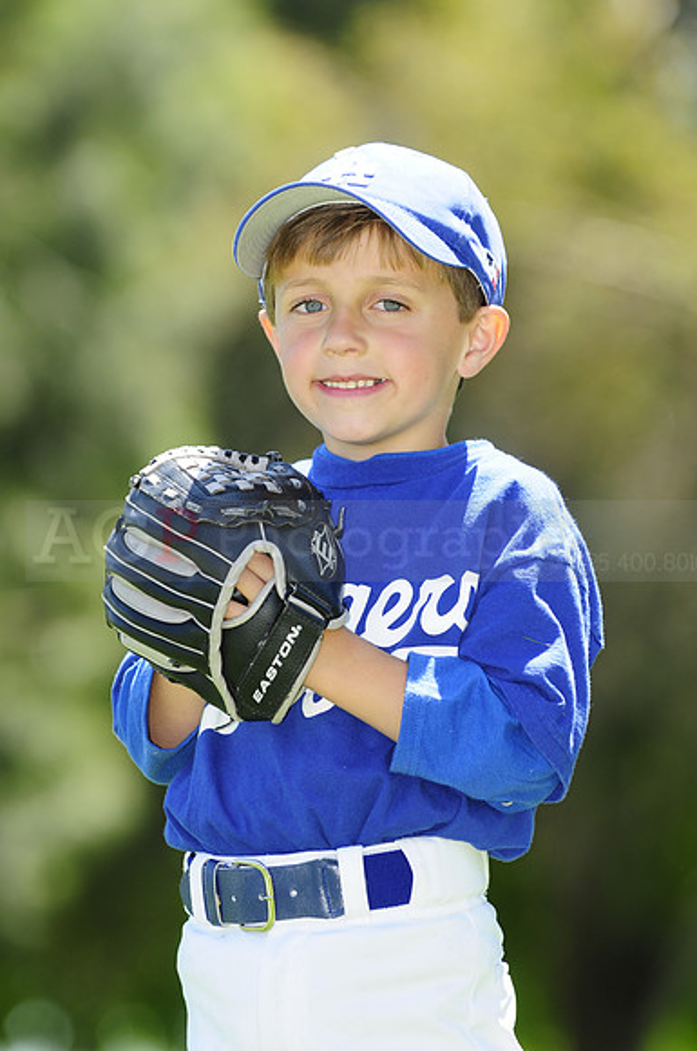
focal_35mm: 270
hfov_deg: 5.1
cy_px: 526
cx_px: 348
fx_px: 7864
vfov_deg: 7.6
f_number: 4
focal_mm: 180
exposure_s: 1/500
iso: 200
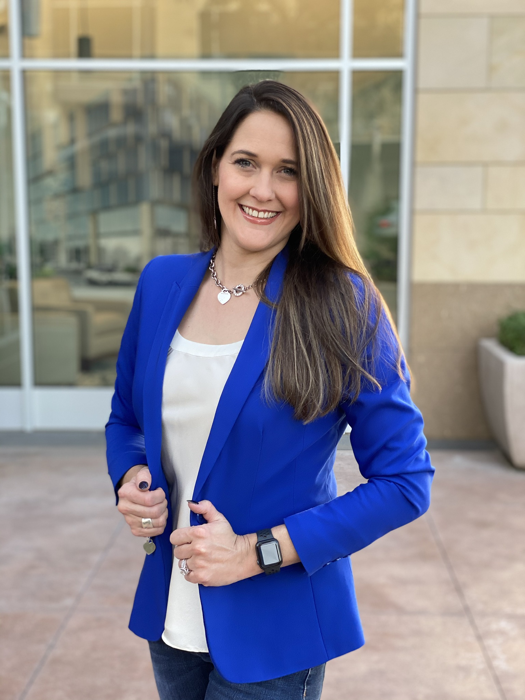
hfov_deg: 28.0
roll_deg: -0.3
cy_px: 350
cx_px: 262
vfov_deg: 36.8
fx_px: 1052
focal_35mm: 52
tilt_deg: -6.7
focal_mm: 6
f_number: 2
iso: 64
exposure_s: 1/122
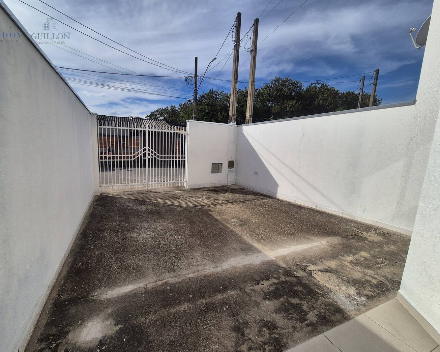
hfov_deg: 100.4
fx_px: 182
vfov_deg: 88.0
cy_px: 175
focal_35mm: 14
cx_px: 198
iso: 50
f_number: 2.2
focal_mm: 2.2
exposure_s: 1/4336
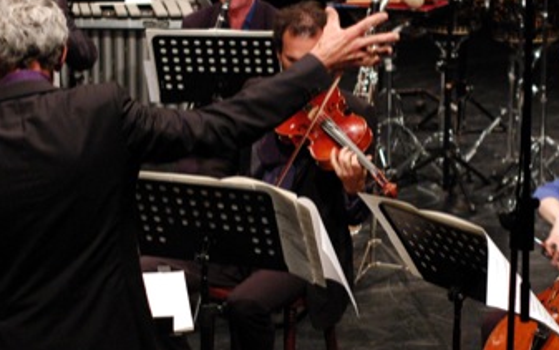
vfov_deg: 9.1
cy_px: 135
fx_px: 2210
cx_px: 289
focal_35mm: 145
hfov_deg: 14.4
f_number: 4.5
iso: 1600
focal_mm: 50
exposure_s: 1/80
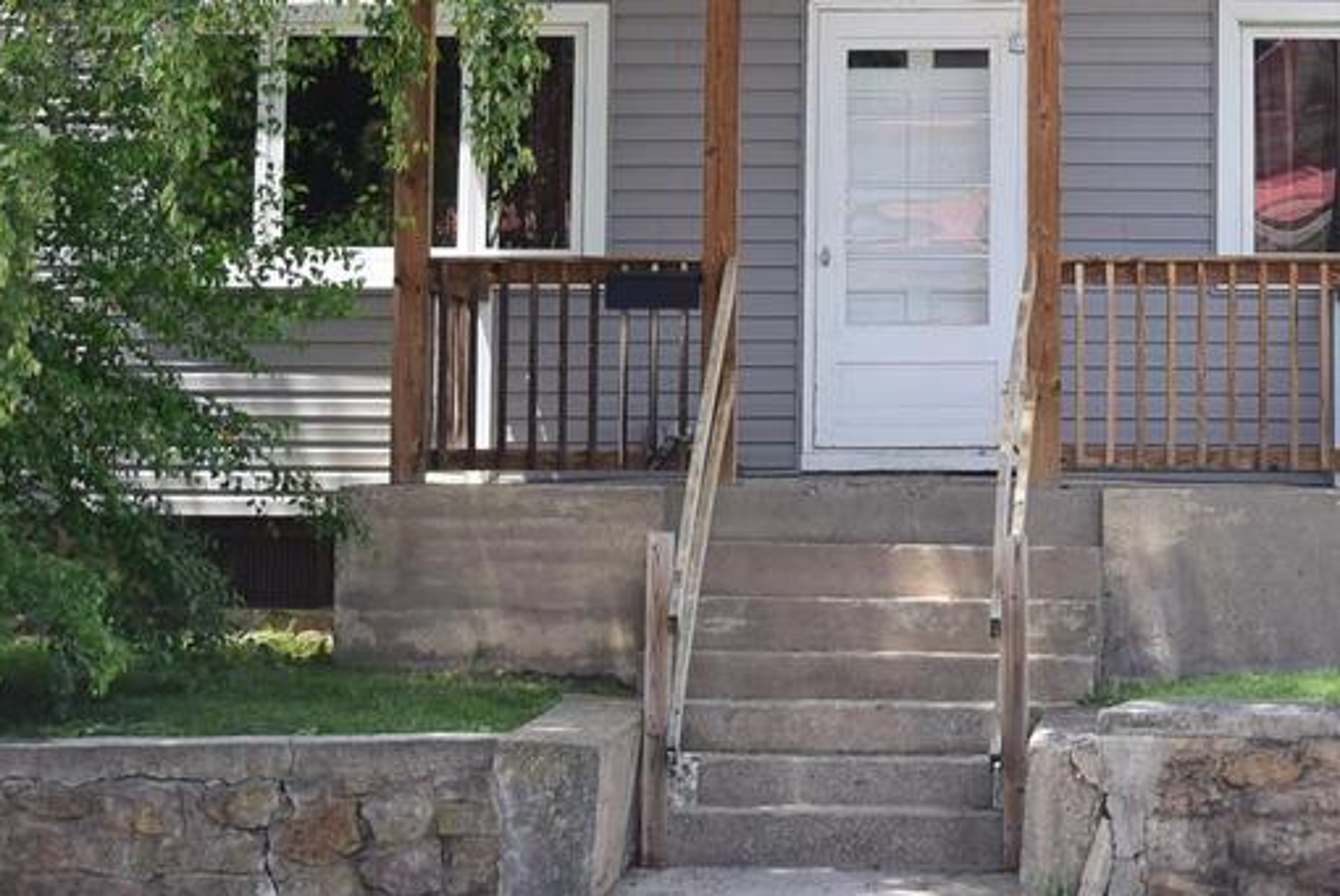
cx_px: 1004
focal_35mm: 127
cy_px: -187
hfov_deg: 16.0
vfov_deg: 10.6
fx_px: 4731
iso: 250
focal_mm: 30
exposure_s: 1/320
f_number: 9
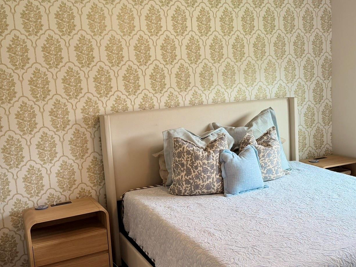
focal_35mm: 40
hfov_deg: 46.7
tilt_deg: -8.4
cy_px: 134
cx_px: 200
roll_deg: +3.2
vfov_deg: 36.0
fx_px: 411
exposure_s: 1/120
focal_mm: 6.76
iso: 160
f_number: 1.78
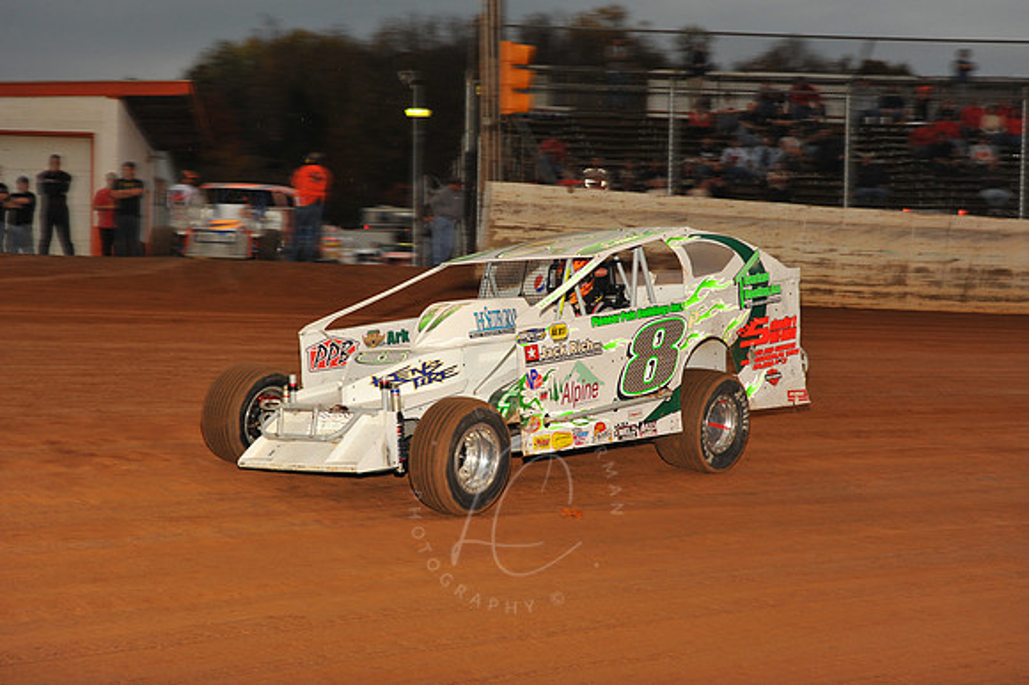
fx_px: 2000
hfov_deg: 28.9
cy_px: 342
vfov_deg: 19.4
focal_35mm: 70
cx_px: 514
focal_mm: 70
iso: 800
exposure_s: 1/320
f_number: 7.1
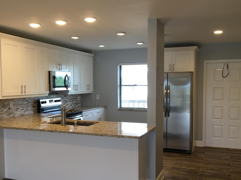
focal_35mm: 38
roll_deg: -0.3
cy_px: 103
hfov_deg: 49.0
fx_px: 265
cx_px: 113
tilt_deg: -3.2
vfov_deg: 37.6
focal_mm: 4.15
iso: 32
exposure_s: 1/30
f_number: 2.2
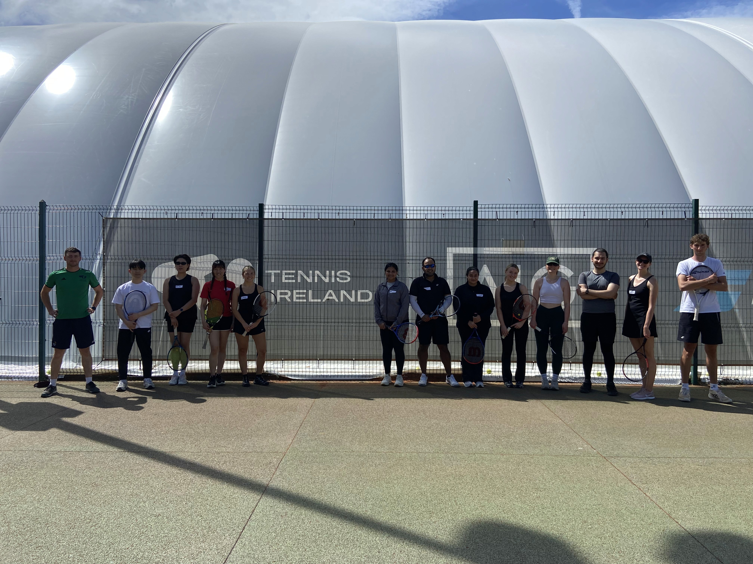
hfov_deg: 67.3
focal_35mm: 26
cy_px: 282
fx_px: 566
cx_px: 376
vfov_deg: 53.1
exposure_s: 1/4274
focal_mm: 4.25
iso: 32
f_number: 1.8
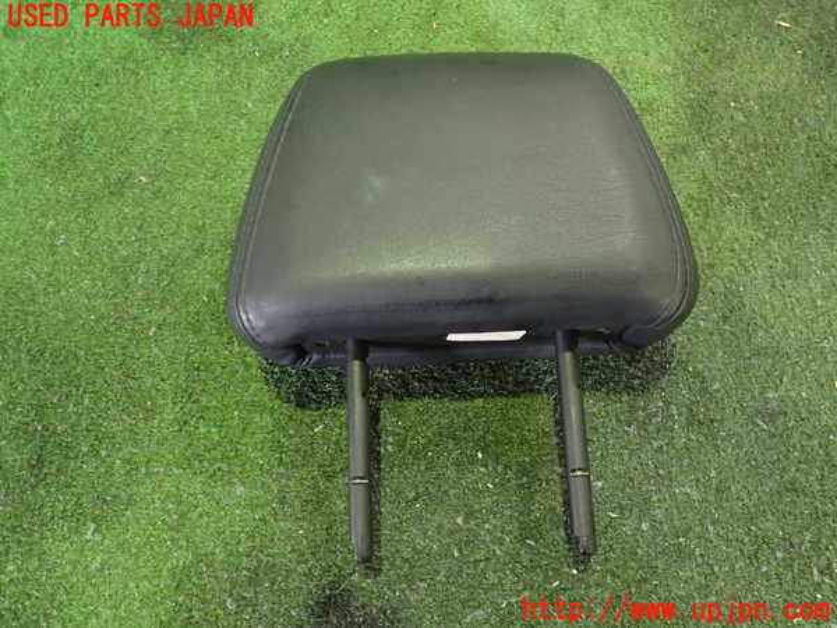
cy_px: 314
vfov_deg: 46.8
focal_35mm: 30
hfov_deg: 60.0
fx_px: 725
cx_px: 418
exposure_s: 1/25
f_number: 2.3
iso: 800
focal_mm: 5.4
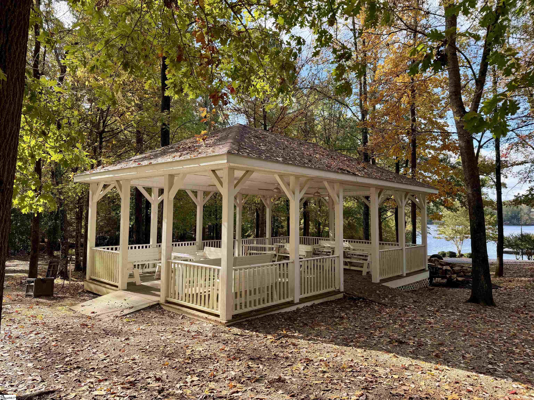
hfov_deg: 71.6
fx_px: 370
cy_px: 200
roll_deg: +0.3
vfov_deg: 56.8
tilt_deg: +2.6
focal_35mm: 24
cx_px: 267
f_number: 1.78
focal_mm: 6.76
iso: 80
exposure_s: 1/728
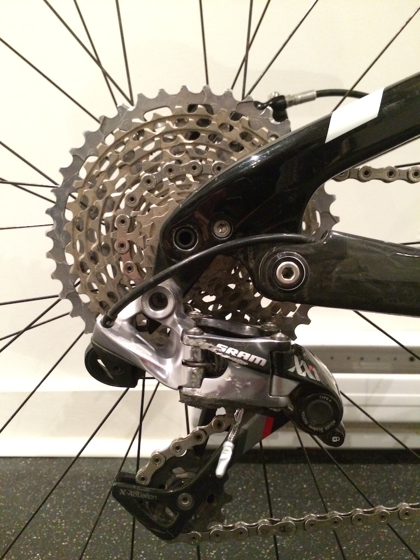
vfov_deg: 61.7
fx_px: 469
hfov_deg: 48.2
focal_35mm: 29
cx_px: 210
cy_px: 280
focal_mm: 4.15
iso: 640
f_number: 2.2
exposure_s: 1/15
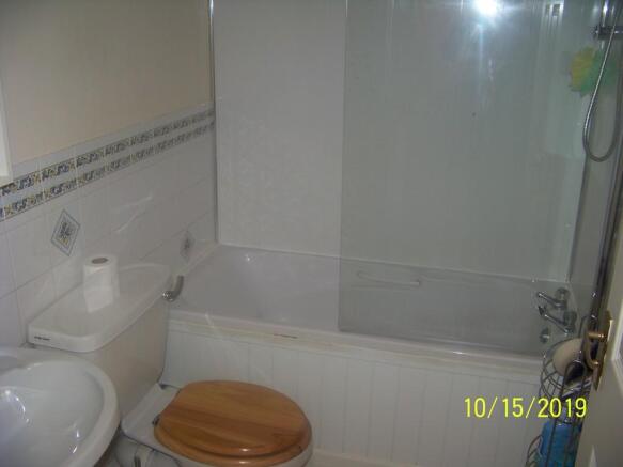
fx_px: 648
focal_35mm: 36
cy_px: 234
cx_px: 312
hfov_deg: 51.4
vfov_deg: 39.6
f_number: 2.8
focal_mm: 5.85
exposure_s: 1/30
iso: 66
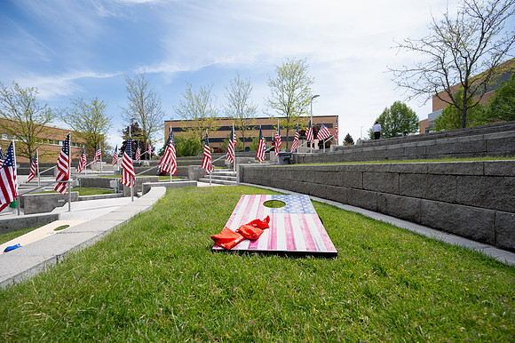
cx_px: 258
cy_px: 172
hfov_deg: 104.3
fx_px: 200
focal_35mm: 14
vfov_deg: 81.1
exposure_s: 1/1000
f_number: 5.6
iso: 320
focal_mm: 14
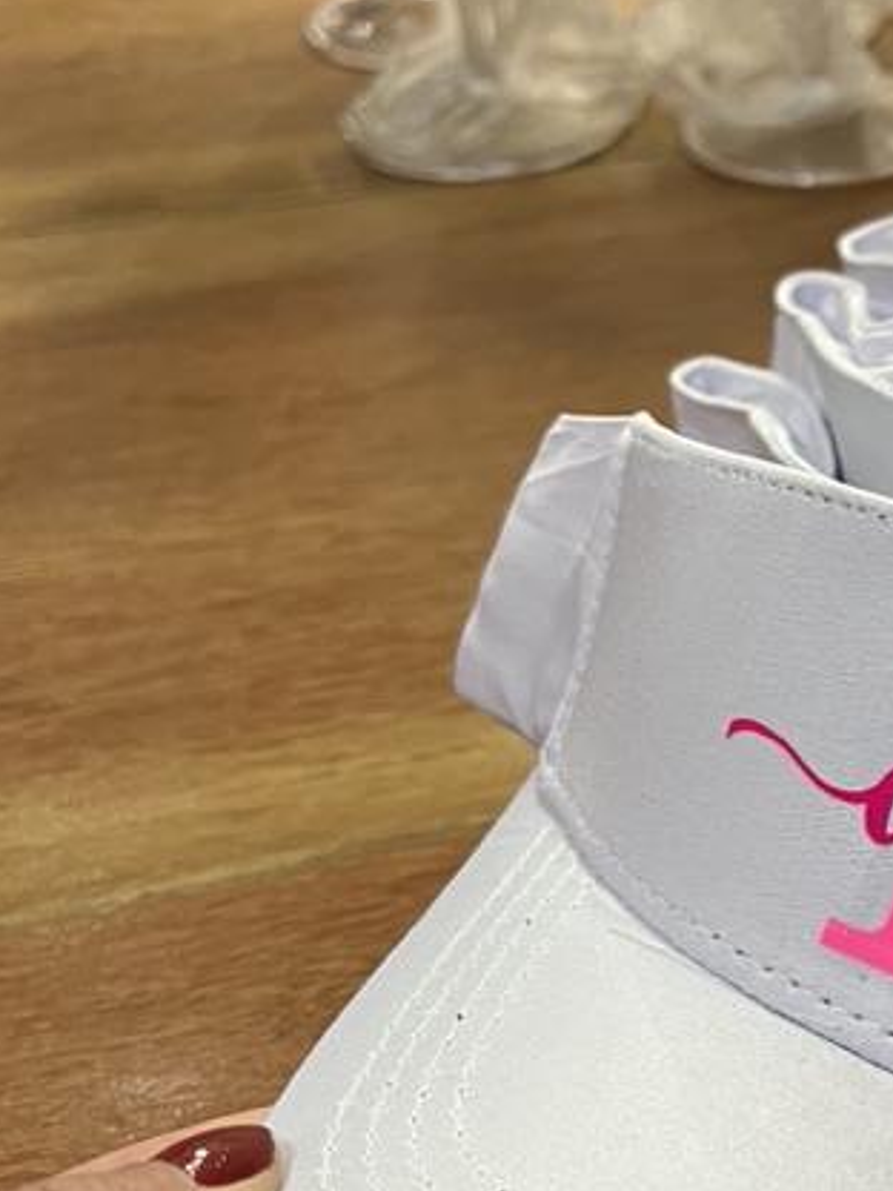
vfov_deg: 30.2
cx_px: 1078
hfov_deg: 21.3
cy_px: 716
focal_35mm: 64
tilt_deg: -36.7
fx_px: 2201
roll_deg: +1.1
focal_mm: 5.7
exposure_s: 1/60
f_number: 1.5
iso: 100
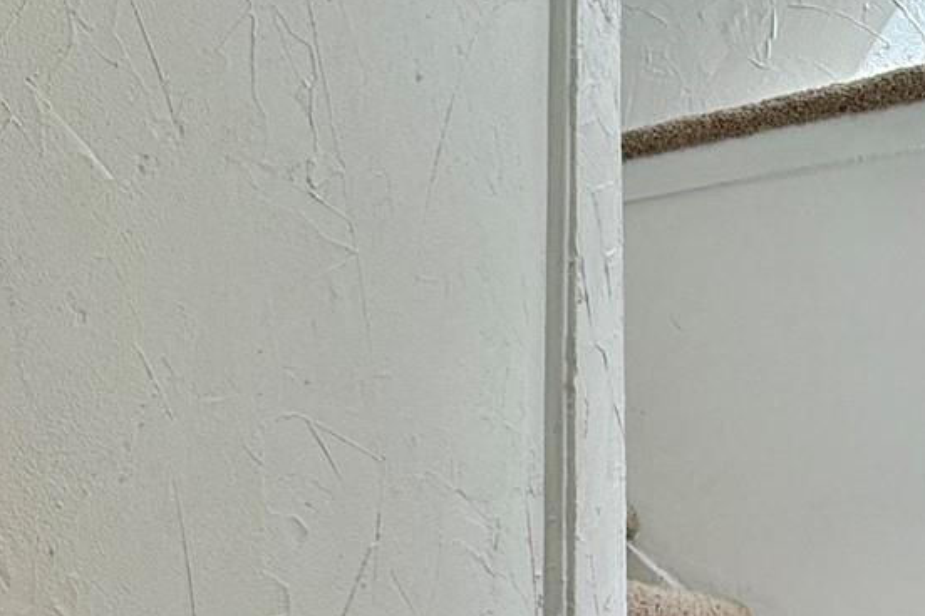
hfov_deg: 36.9
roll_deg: -0.7
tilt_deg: +9.7
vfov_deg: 24.7
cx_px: 493
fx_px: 1387
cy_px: 474
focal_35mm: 54
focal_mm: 2.22
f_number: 2.2
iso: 50
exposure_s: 1/136
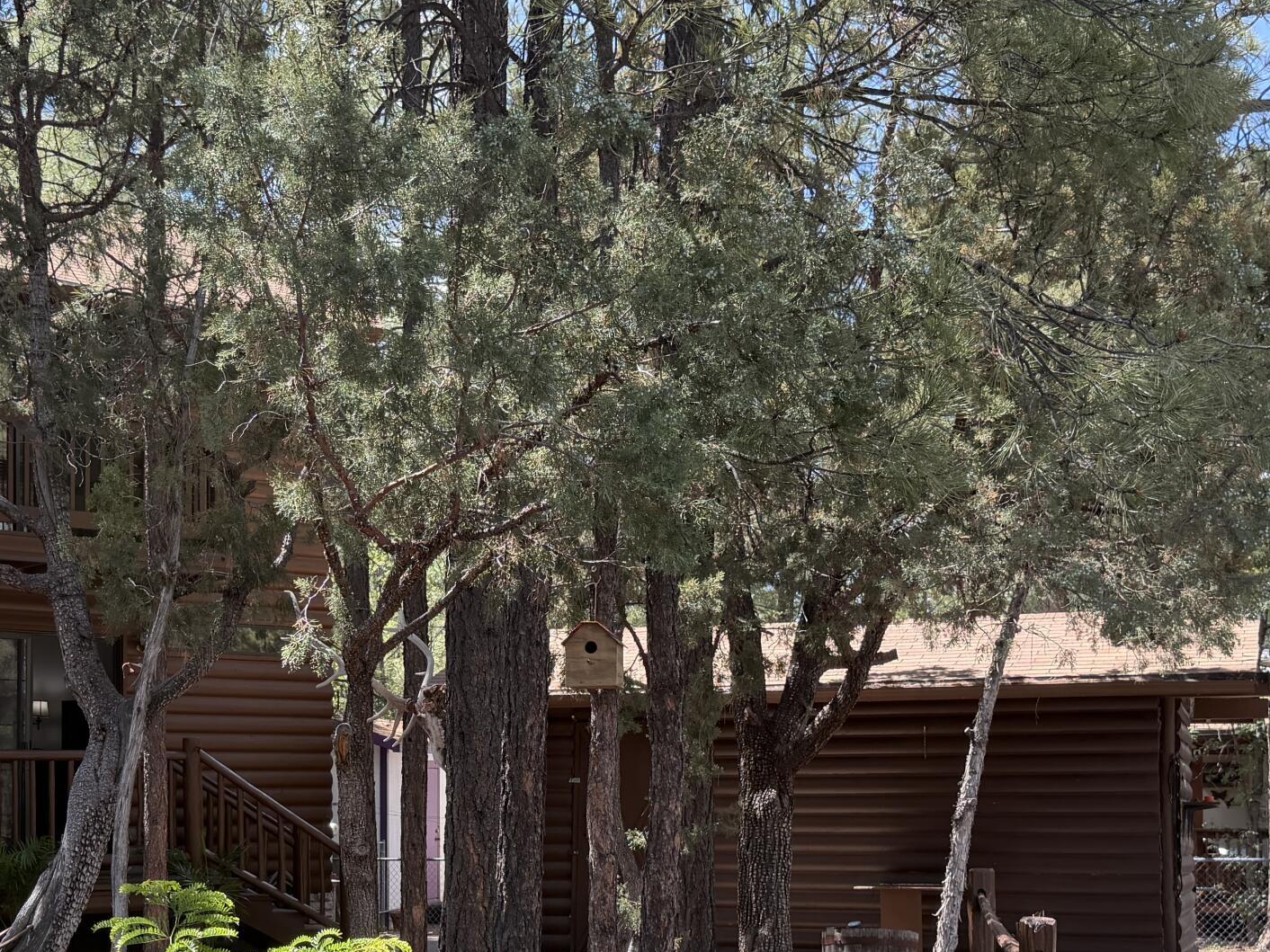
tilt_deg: +2.2
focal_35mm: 51
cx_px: 486
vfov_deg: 28.1
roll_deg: +0.6
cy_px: 716
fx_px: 1871
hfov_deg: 37.3
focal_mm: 6.76
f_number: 1.78
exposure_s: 1/920
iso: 100
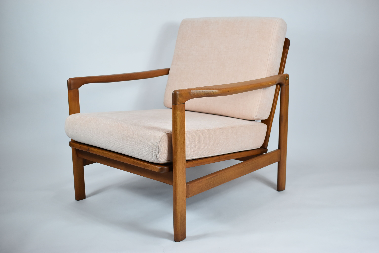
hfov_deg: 44.9
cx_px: 190
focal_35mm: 44
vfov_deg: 30.9
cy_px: 126
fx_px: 458
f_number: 5
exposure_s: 1/125
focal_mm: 29
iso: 800
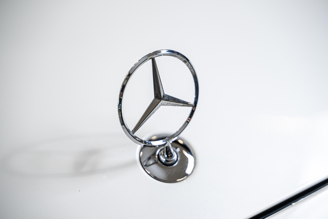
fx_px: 683
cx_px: 164
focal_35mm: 75
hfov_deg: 27.0
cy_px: 110
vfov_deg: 18.2
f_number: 2.8
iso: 250
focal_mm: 75
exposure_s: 1/200
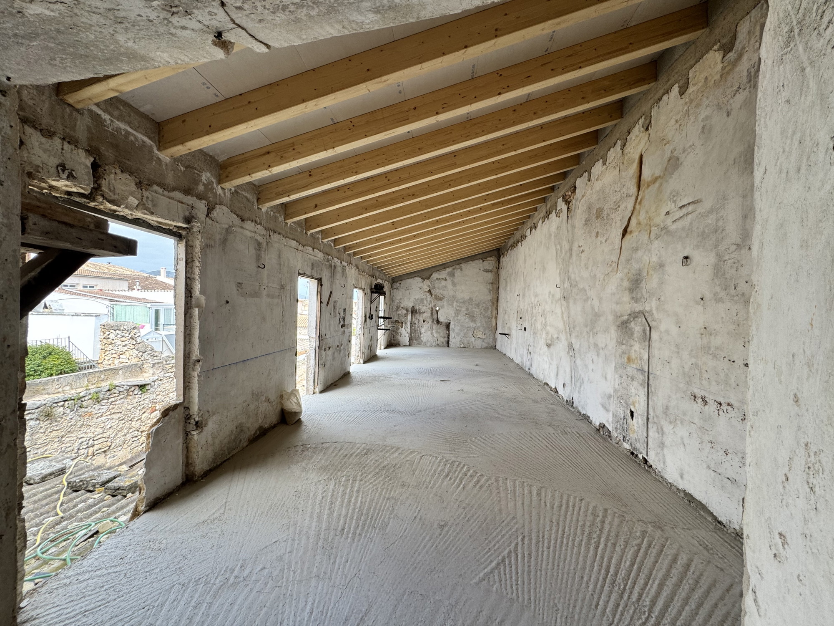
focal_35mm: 14
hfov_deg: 102.1
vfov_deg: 85.7
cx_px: 417
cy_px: 313
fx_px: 337
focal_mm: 2.22
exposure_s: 1/131
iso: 40
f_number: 2.2
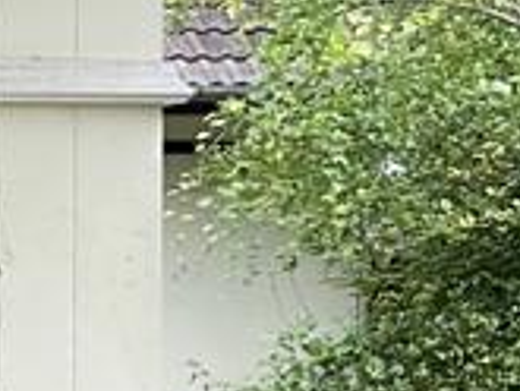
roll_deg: -0.3
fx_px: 3022
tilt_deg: +1.5
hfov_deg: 8.7
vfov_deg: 7.4
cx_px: -824
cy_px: 221
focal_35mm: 201
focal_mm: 3
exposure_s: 1/291
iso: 16
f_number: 1.8
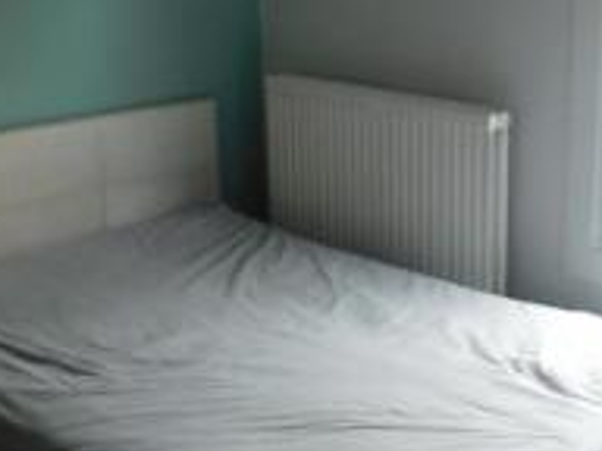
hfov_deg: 27.7
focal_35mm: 70
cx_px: 343
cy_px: 230
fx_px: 1217
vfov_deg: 21.0
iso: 160
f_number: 3
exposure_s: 1/30
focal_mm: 4
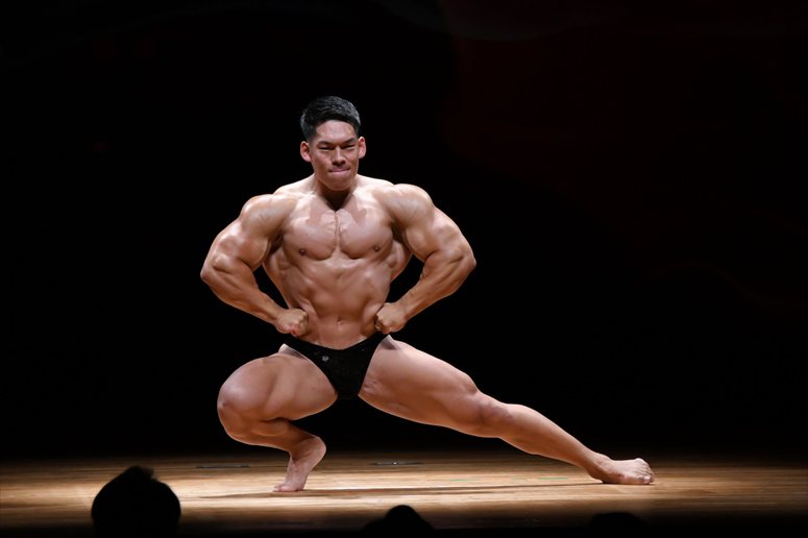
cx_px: 404
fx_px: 6394
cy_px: 269
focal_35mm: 285
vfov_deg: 4.8
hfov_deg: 7.2
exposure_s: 1/400
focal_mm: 190
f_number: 5.6
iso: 3200
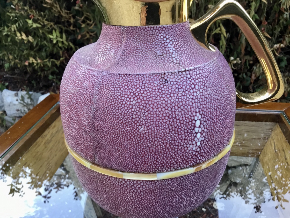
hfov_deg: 58.4
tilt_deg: -24.6
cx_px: 145
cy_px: 109
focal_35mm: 31
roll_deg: +0.9
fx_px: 260
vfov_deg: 45.4
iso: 40
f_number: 2.4
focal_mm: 3.3
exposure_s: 1/33
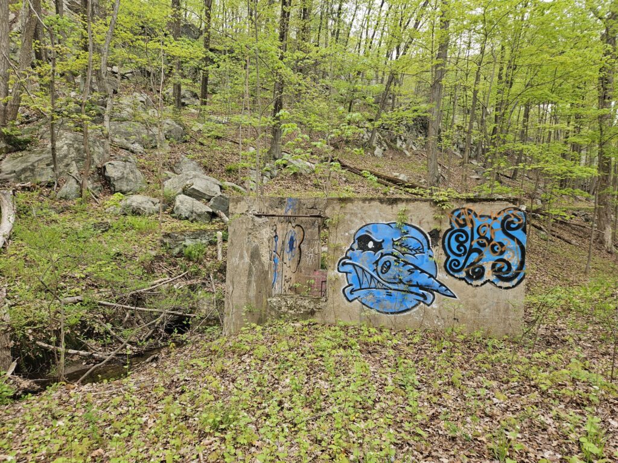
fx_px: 411
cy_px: 232
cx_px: 309
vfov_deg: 58.9
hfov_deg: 73.9
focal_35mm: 23
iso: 25
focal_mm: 5.4
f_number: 1.8
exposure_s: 1/132
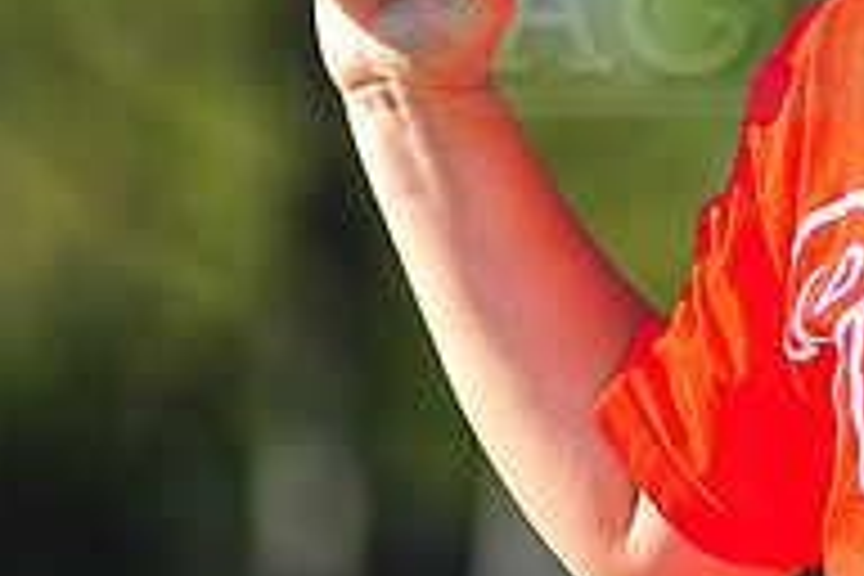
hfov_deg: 3.8
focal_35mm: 544
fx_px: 13055
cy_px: -18
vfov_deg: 2.5
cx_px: 1215
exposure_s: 1/1000
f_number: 4
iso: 200
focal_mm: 180
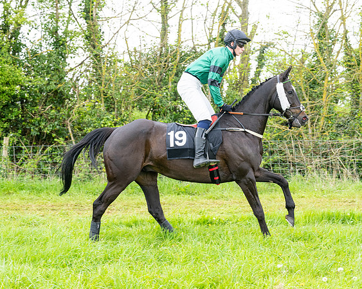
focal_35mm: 98
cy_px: 138
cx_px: 201
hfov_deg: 19.5
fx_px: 1054
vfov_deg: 15.6
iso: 400
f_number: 5
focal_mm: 76
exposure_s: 1/500
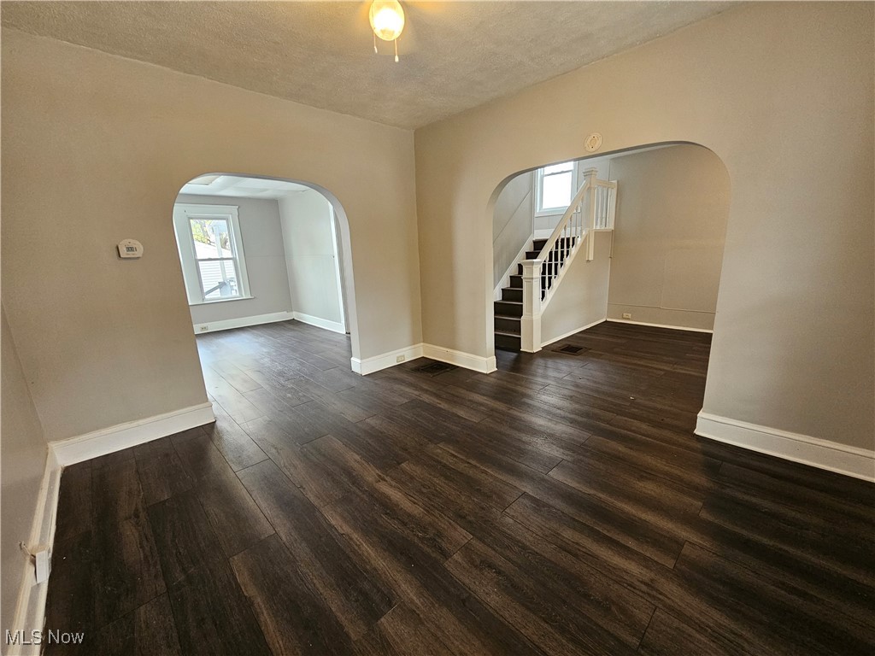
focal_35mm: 13
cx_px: 438
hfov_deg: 106.2
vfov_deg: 89.9
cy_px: 328
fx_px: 329
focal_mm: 2.2
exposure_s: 1/40
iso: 320
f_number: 2.2
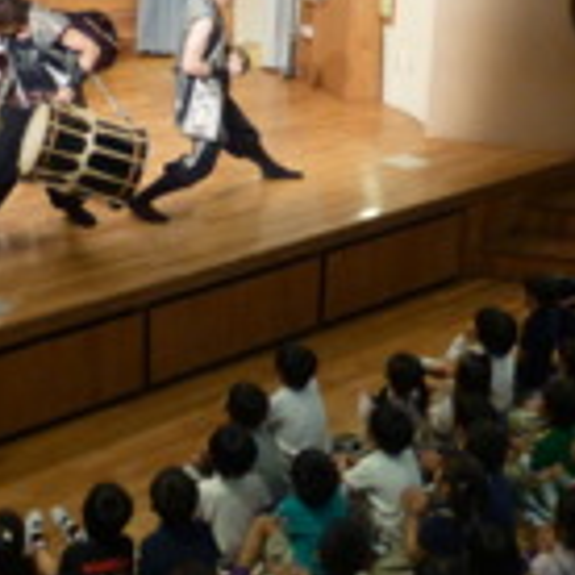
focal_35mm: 67
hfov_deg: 25.6
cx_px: 179
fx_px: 1259
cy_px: 229
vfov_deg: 25.7
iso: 400
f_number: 3.6
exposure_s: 1/25
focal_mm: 5.4
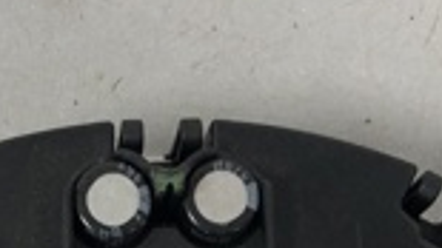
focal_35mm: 126
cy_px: 465
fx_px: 1476
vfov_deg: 9.1
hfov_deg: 16.9
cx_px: 106
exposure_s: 1/33
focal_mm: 4
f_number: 1.8
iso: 40
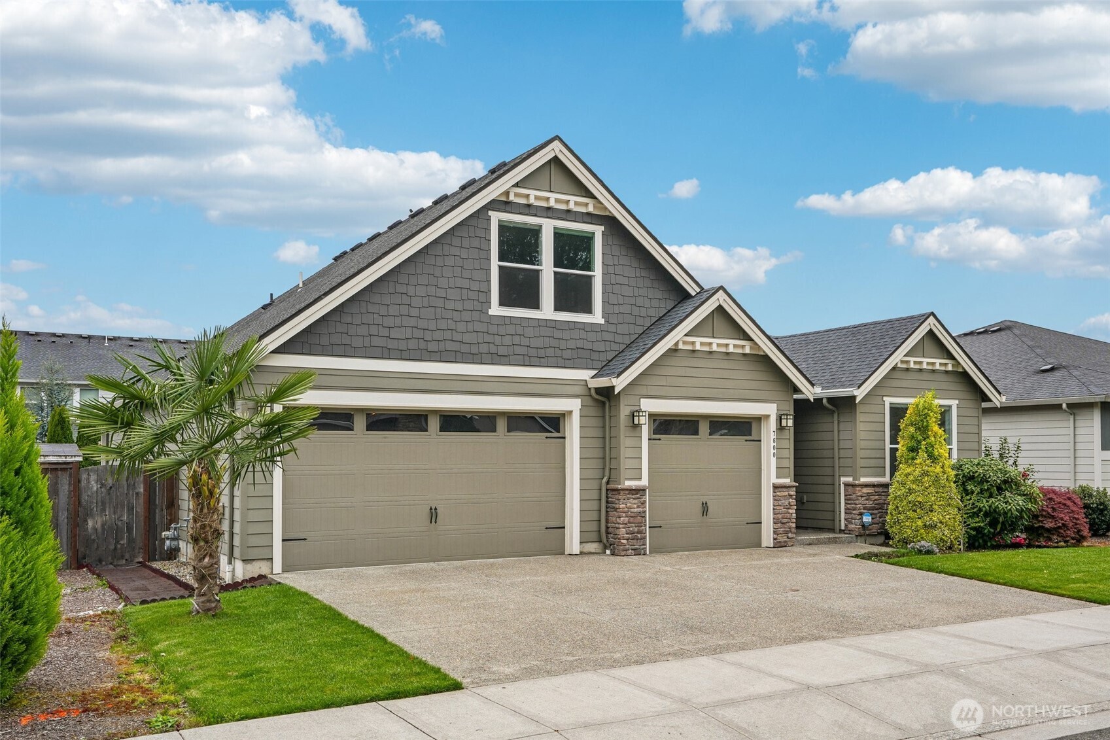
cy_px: 370
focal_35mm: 32
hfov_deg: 58.7
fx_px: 987
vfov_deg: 41.1
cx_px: 555
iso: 100
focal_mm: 32
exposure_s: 1/80
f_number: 11
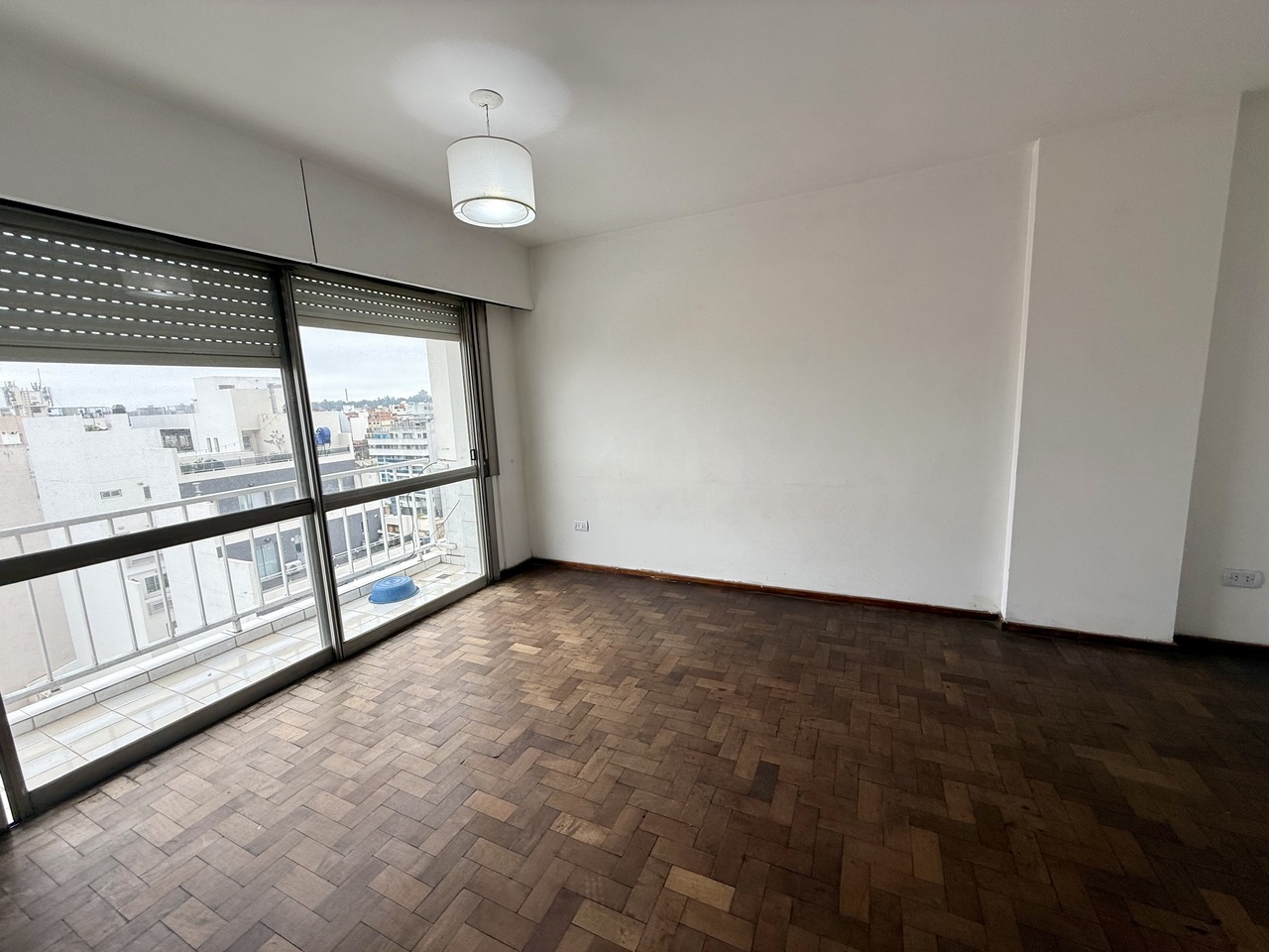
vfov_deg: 85.7
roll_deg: +3.0
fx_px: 513
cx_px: 634
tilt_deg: -9.1
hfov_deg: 102.1
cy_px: 476
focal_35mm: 14
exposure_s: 1/171
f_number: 2.2
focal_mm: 2.22
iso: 64
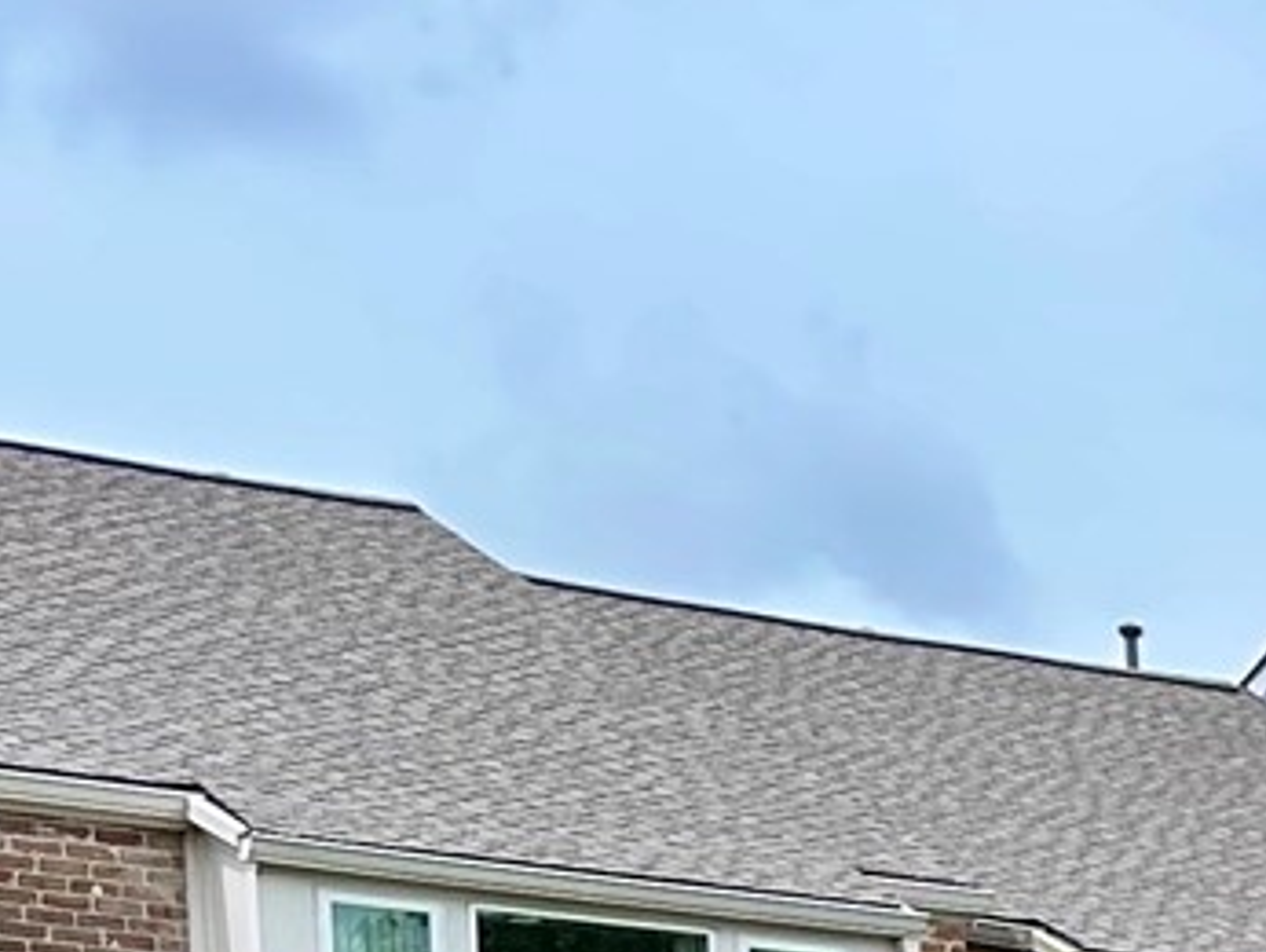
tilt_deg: -4.8
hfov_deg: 11.7
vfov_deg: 9.5
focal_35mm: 142
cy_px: 2179
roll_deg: +0.0
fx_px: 5197
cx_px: 2916
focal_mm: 6.86
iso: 80
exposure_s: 1/1779
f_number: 1.78
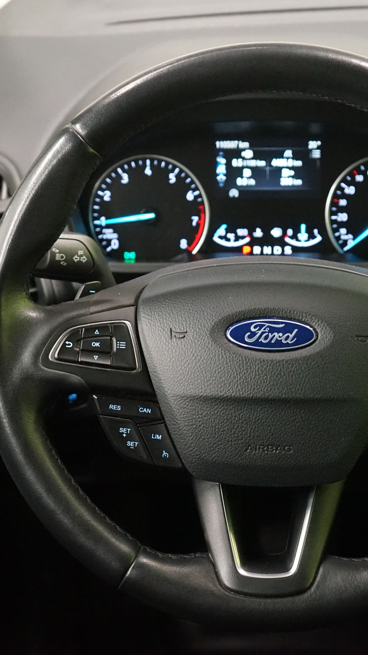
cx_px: 260
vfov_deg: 34.9
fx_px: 1041
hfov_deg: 19.9
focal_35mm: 60
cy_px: 327
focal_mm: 38
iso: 6400
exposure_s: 1/30
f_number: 4
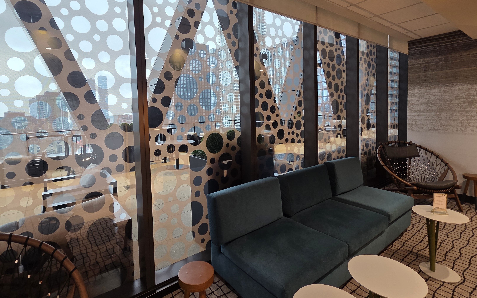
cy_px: 125
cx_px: 221
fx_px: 221
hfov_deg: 94.2
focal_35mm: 17
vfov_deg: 67.6
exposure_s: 1/60
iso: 160
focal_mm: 2.2
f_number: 2.2
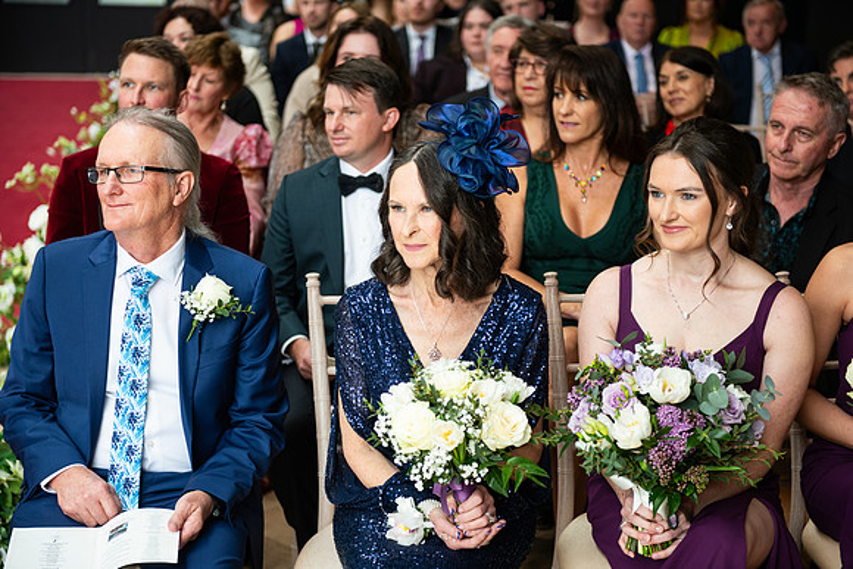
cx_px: 426
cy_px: 284
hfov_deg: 28.8
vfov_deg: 19.5
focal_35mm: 70
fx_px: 1659
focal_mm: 70
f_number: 3.5
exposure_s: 1/200
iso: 400
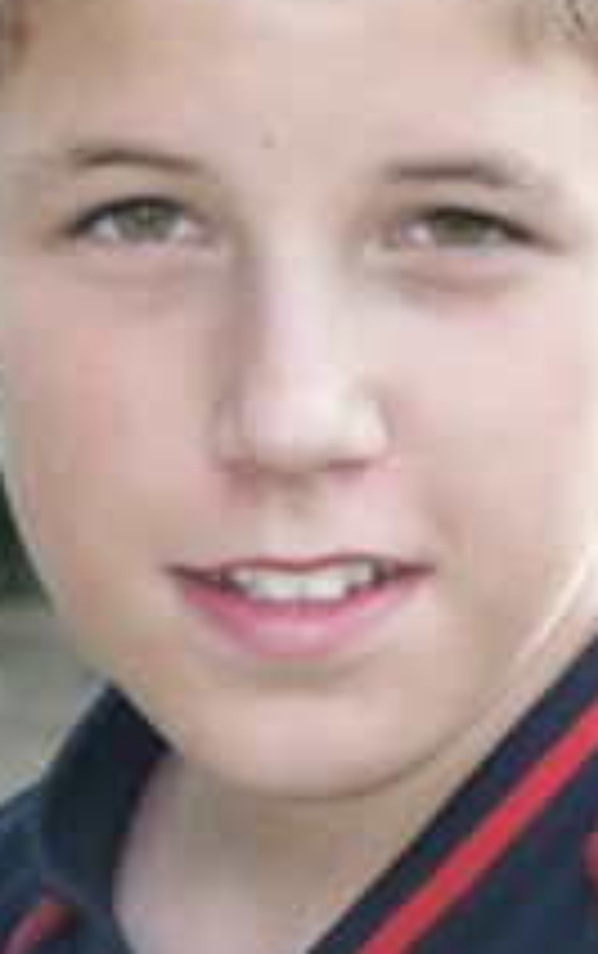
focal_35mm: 378
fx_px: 9830
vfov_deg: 5.6
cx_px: 364
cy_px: 448
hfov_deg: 3.5
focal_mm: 35.89
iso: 200
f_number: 4.5
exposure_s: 1/250
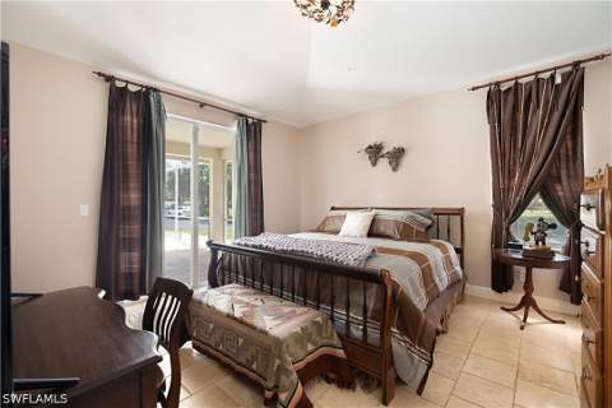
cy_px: 204
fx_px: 255
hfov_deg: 100.4
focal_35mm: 15
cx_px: 306
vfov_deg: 77.3
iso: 1250
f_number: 4
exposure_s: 1/25
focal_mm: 10
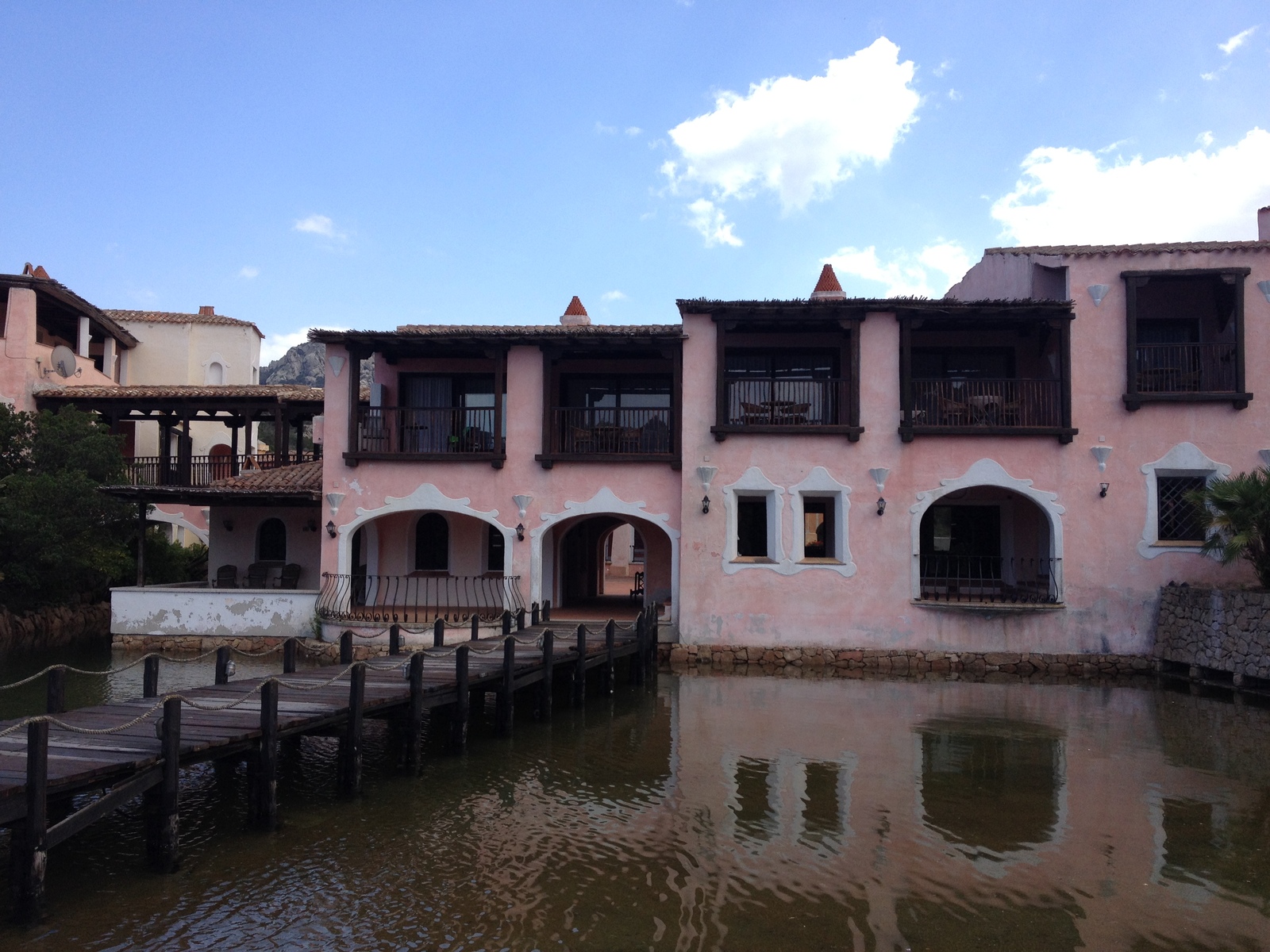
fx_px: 1284
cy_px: 476
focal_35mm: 35
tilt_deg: -0.6
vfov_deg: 40.7
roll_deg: -0.8
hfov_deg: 52.6
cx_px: 635
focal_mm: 4.28
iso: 50
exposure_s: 1/905
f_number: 2.4
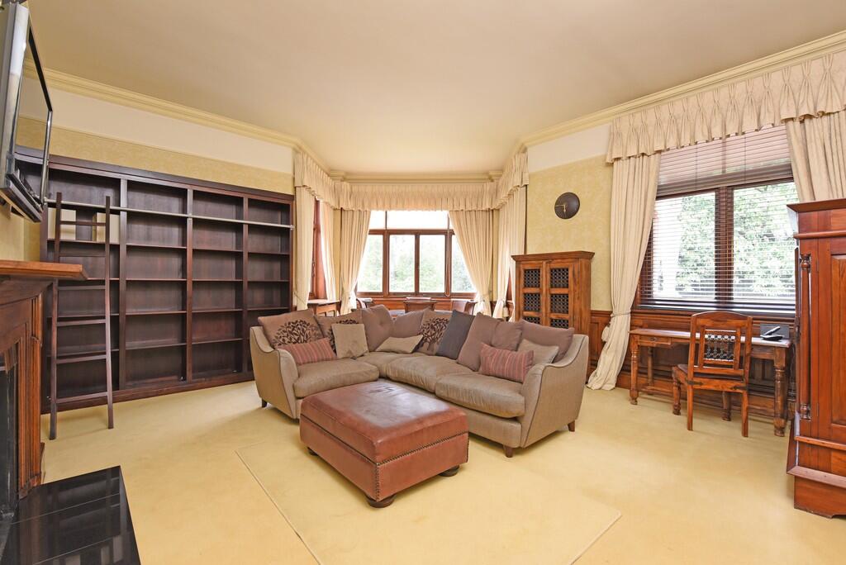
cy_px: 282
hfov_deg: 96.7
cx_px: 423
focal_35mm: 16
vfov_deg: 73.8
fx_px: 376
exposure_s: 1/1.6
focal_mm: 16
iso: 800
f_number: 7.1
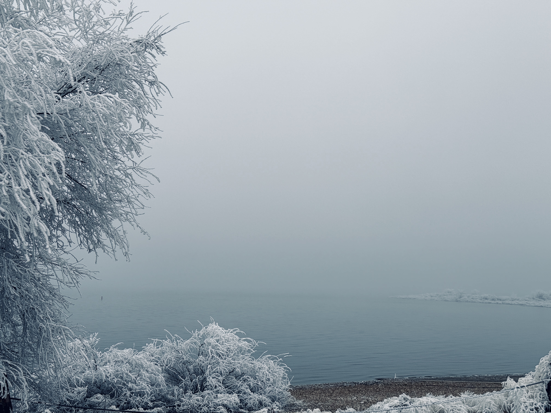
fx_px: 764
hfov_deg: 39.7
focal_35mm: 48
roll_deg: -1.3
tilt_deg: +6.7
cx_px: 276
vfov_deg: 30.3
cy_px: 206
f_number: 1.78
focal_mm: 6.76
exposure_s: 1/203
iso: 50
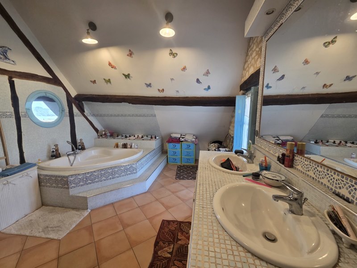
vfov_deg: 89.9
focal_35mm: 13
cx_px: 178
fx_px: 134
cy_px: 134
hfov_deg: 106.2
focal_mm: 2.2
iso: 160
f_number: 2.2
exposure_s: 1/50
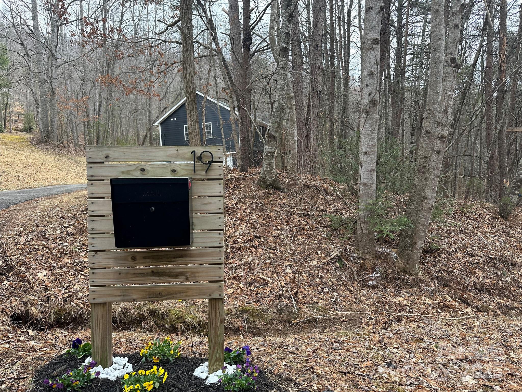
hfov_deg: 71.6
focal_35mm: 24
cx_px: 261
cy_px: 196
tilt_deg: -2.7
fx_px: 362
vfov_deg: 56.8
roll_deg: +3.0
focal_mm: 6.86
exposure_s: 1/650
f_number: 1.78
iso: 80
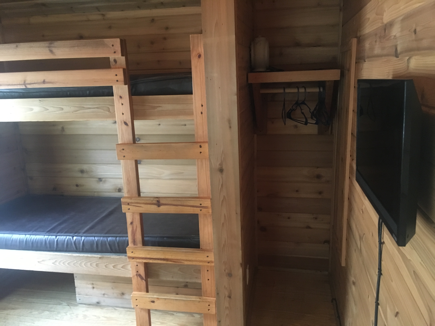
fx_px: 364
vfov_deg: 48.2
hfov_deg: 61.7
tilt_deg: -12.2
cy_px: 163
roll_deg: +2.1
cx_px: 218
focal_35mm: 29
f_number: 2.2
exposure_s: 1/15
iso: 250
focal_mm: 4.15
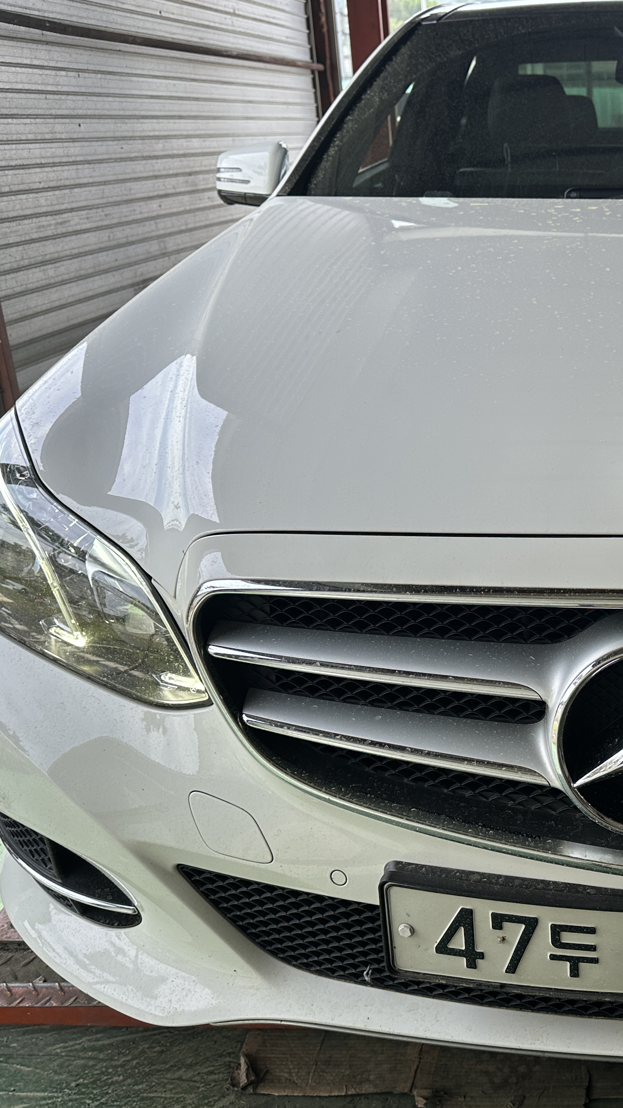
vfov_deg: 56.6
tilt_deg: -20.9
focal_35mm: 35
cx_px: 647
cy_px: 553
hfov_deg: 30.8
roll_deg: -1.0
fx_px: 1028
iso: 80
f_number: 1.78
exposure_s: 1/999
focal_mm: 6.86
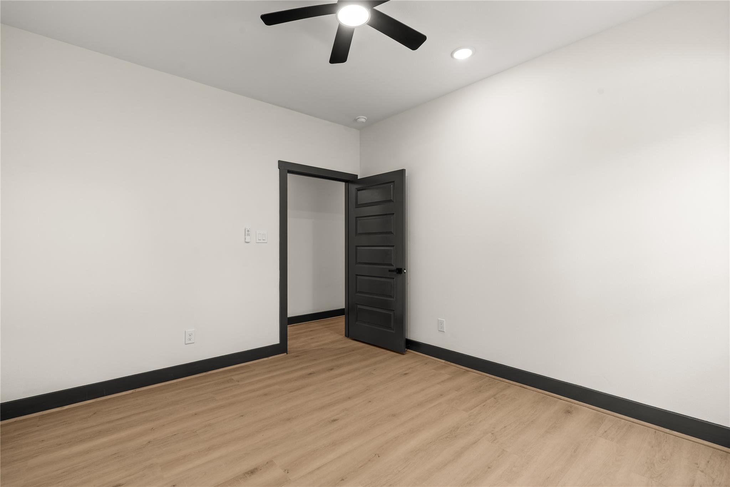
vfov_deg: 73.7
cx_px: 365
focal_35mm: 16
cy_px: 244
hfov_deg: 96.7
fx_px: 324
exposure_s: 2.5
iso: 200
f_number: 9
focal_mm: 16
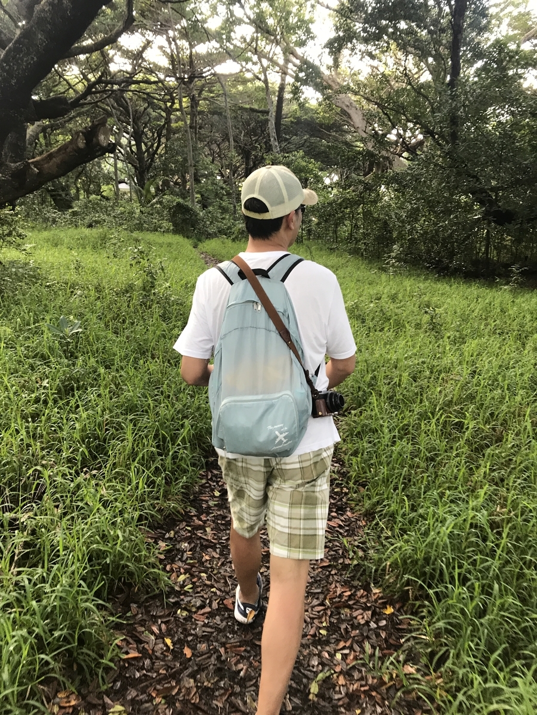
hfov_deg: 49.7
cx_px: 268
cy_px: 358
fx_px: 579
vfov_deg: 63.4
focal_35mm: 28
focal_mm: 3.99
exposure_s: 1/33
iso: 25
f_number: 1.8
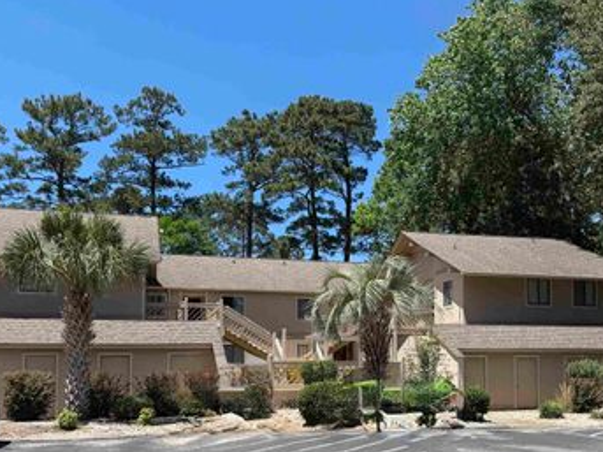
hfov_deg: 52.6
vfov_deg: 39.8
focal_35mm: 35
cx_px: 306
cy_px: 326
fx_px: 609
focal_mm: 6.76
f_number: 1.78
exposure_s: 1/2801
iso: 80
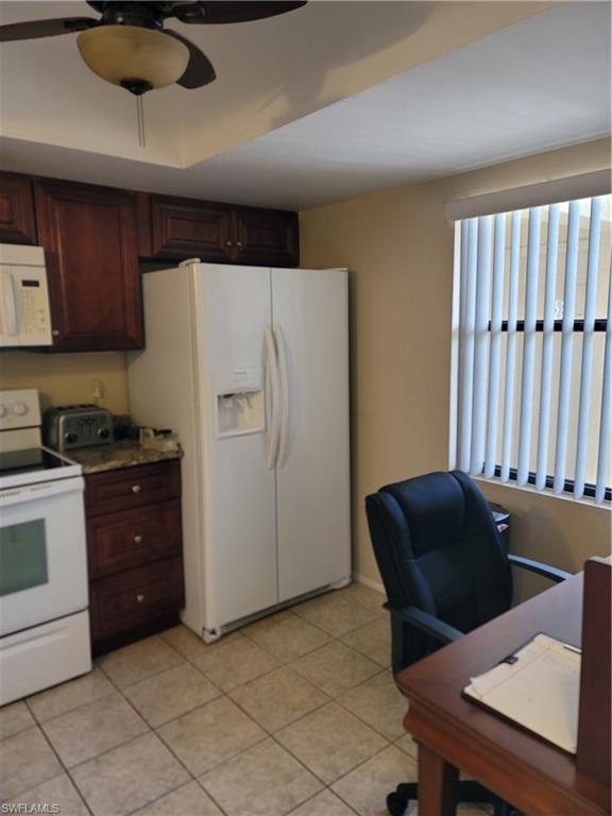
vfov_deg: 69.4
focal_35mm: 25
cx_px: 306
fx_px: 589
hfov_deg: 54.9
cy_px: 408
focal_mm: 7
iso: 160
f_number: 1.8
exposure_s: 1/40
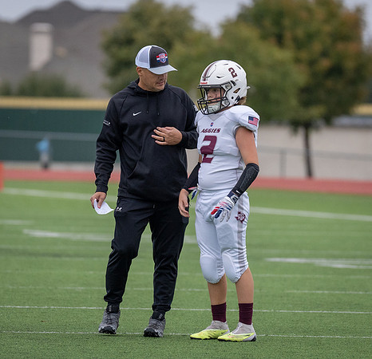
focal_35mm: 523
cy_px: 184
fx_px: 6249
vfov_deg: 3.3
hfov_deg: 3.4
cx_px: 142
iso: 640
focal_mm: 200
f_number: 2.8
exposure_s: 1/1250
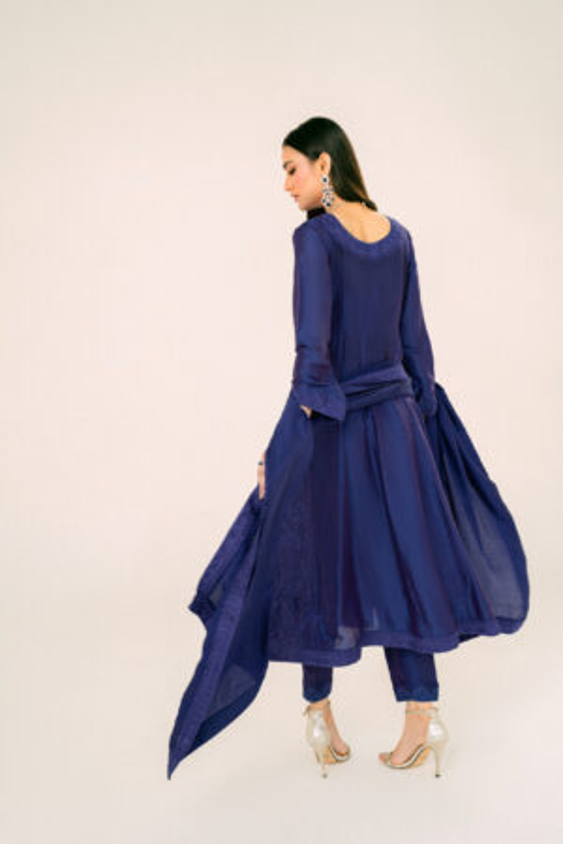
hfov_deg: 27.0
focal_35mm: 50
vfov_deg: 39.6
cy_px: 422
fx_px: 1173
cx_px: 282
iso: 100
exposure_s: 1/200
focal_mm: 50
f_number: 4
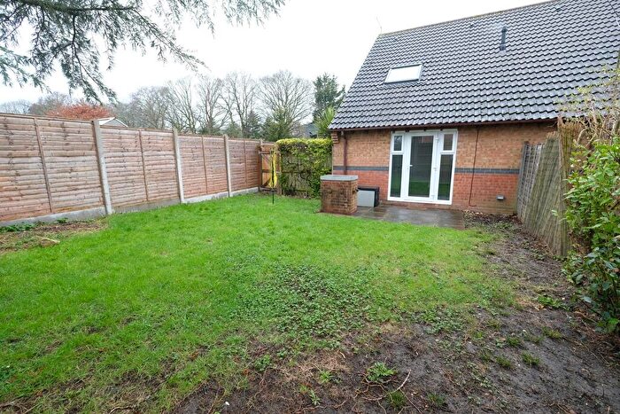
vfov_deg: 77.4
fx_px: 258
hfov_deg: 100.4
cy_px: 207
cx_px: 310
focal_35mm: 15
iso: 200
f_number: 4
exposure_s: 1/75
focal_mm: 10
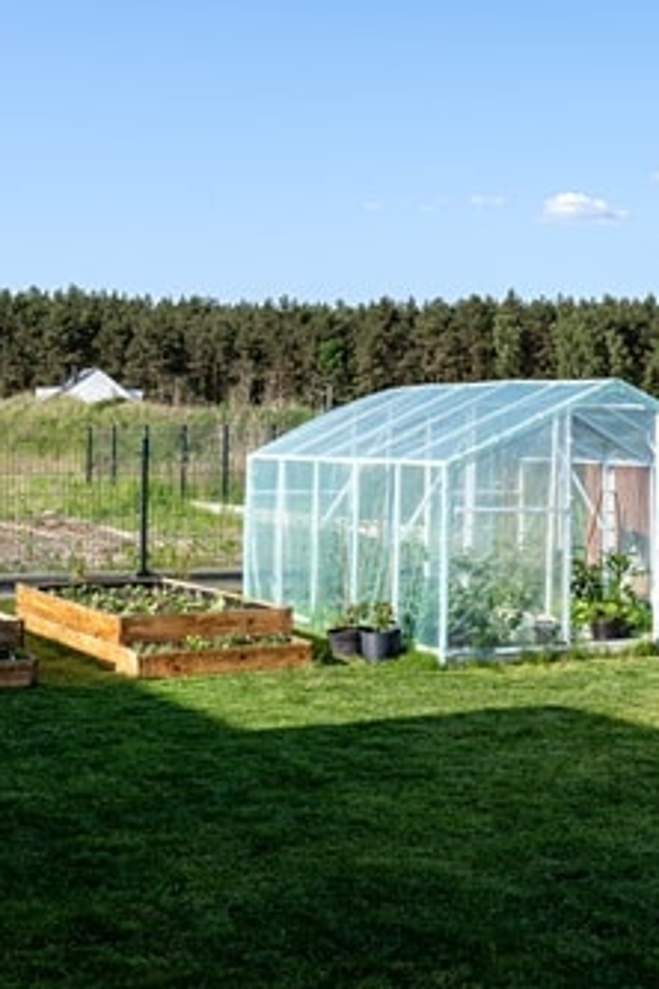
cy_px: 448
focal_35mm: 63
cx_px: 626
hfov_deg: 21.0
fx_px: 1730
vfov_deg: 31.9
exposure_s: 1/200
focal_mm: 35
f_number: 8
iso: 100
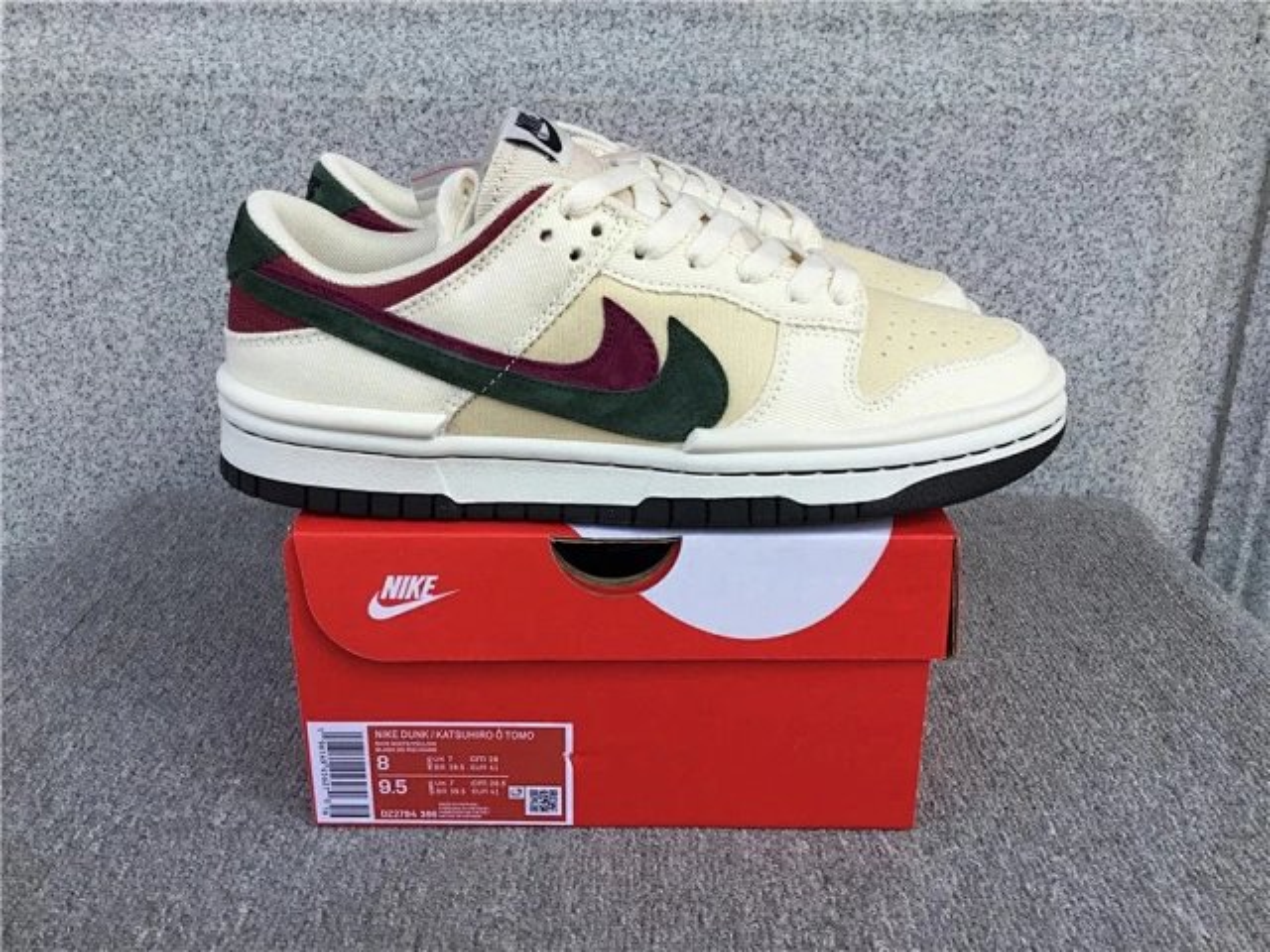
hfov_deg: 58.4
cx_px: 635
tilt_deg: -20.9
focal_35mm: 31
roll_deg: +0.0
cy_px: 476
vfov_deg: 45.4
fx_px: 1137
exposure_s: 1/348
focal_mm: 3.3
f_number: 2.4
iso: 25
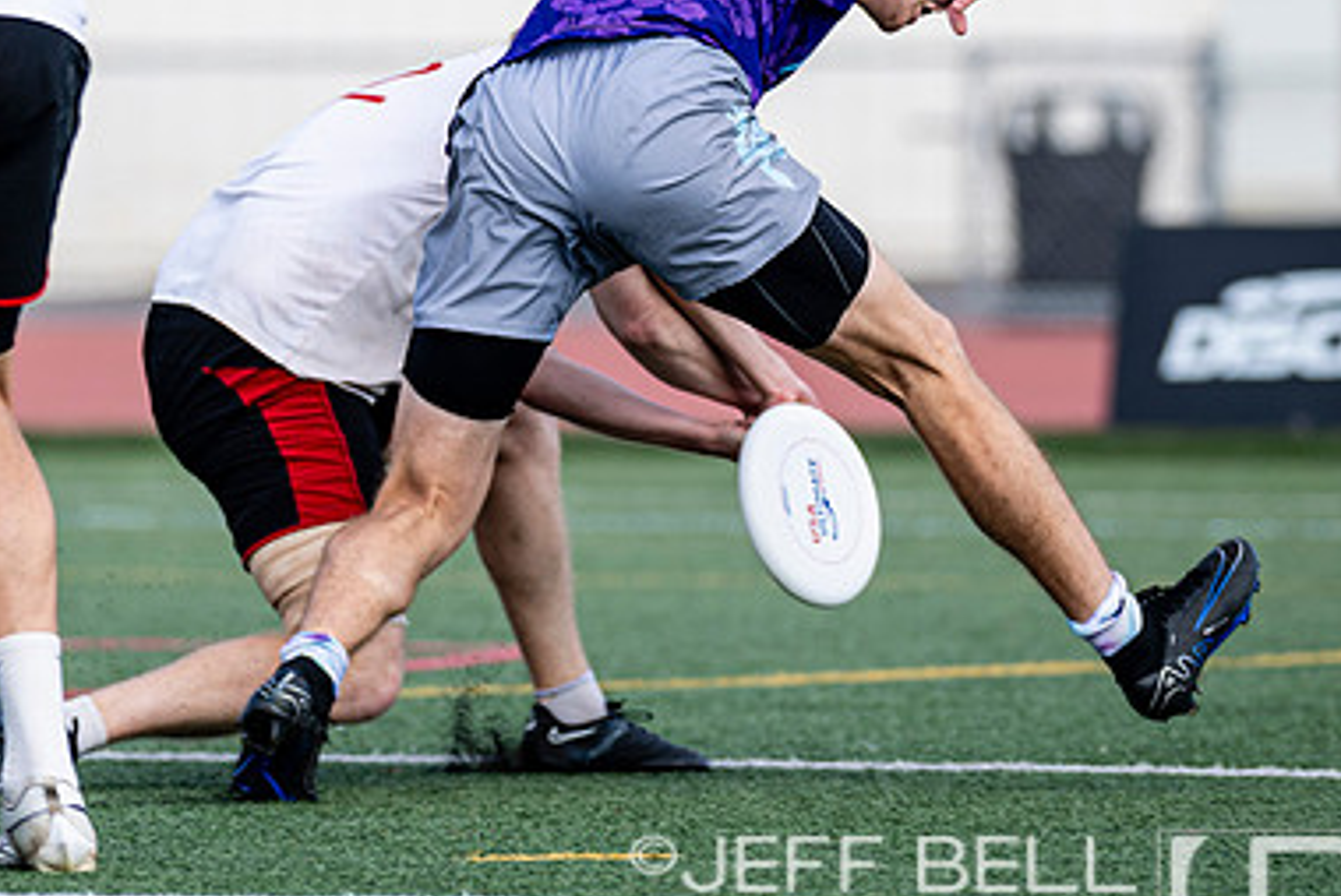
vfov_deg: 2.9
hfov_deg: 4.3
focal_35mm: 482
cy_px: 336
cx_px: 389
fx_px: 17968
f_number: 3.2
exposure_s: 1/1000
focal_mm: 220
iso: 100
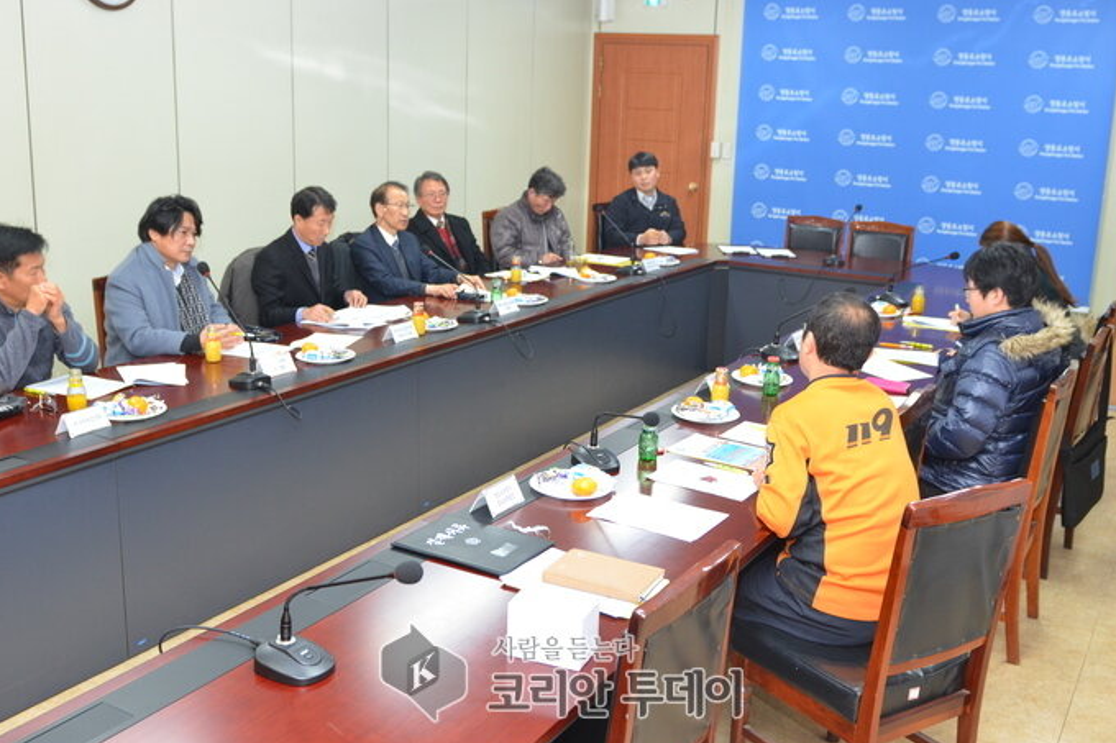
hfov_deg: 51.9
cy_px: 366
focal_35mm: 37
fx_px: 1147
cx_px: 561
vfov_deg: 35.9
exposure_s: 1/60
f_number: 4
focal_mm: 24
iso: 800
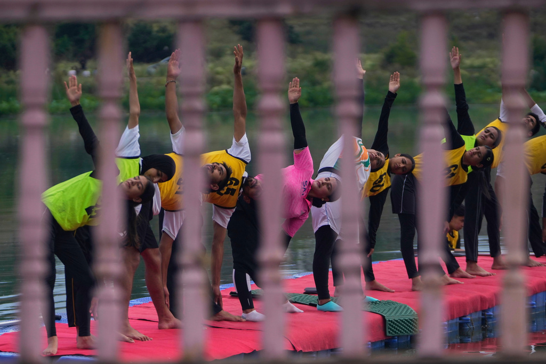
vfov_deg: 6.4
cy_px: 182
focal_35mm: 213
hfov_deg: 9.7
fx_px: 3229
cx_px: 273
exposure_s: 1/8000
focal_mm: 142
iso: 400
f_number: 3.2
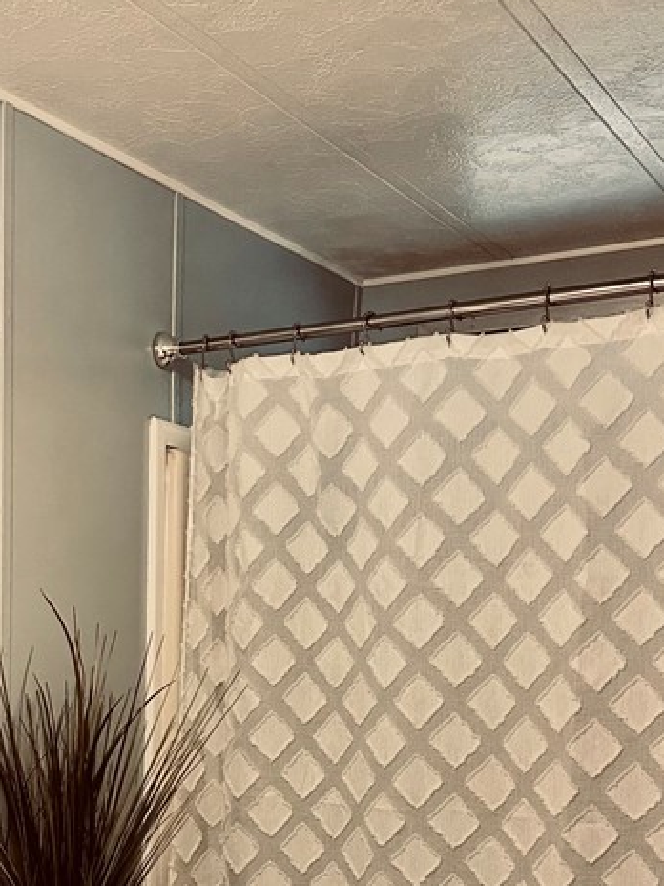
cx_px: 170
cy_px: 720
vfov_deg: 34.9
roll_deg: -1.2
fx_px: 1356
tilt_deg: -2.6
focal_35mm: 53
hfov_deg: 27.2
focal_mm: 6.86
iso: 250
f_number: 1.78
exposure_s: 1/60
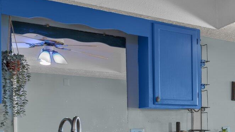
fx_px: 343
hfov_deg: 27.7
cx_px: 340
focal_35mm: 55
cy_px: 126
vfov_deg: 21.2
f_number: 7.1
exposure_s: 1/1.67
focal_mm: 17
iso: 160
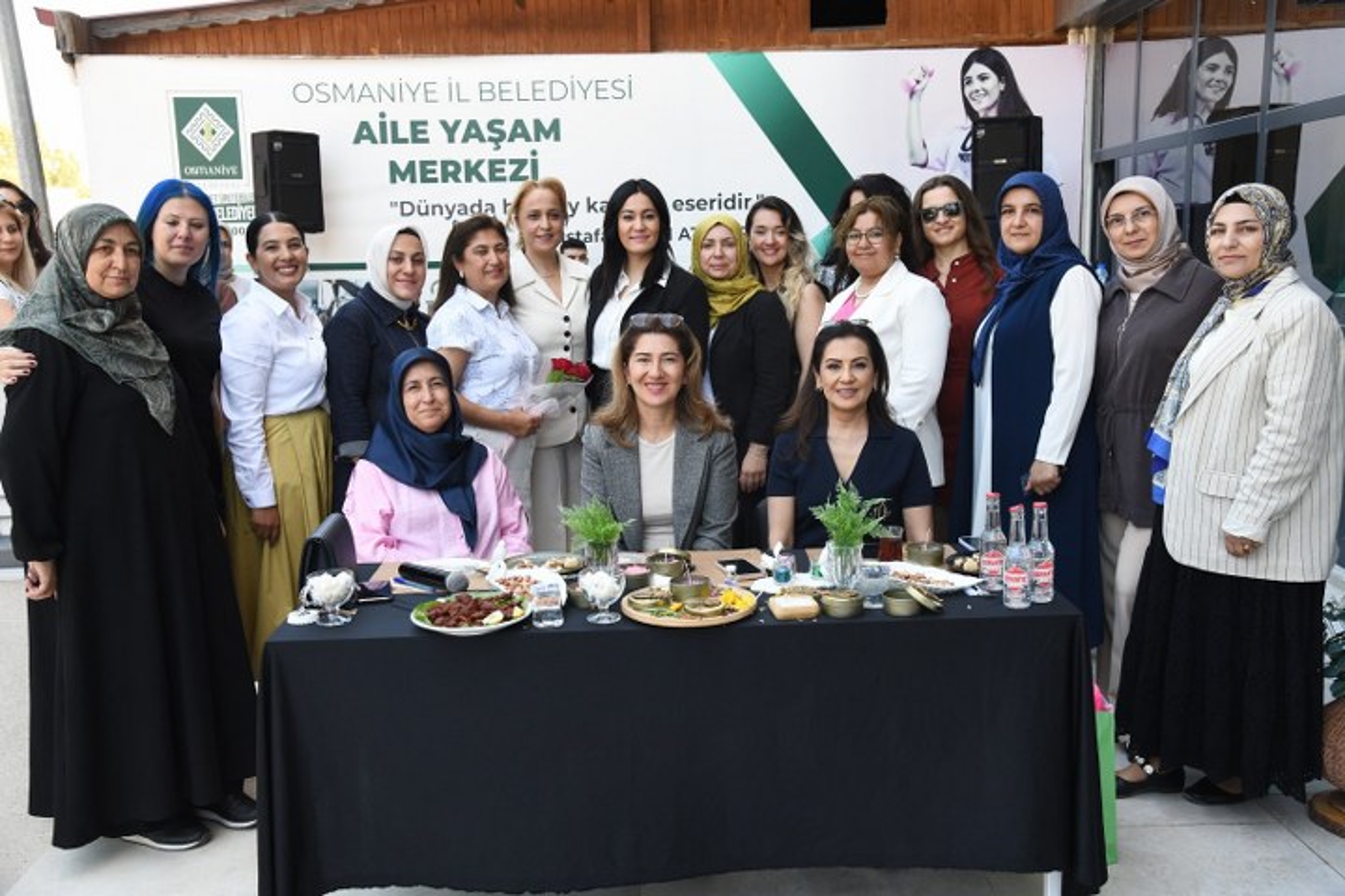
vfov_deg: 37.9
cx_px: 672
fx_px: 1308
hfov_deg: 54.4
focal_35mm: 35
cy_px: 448
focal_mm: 35
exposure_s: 1/320
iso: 1250
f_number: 7.1
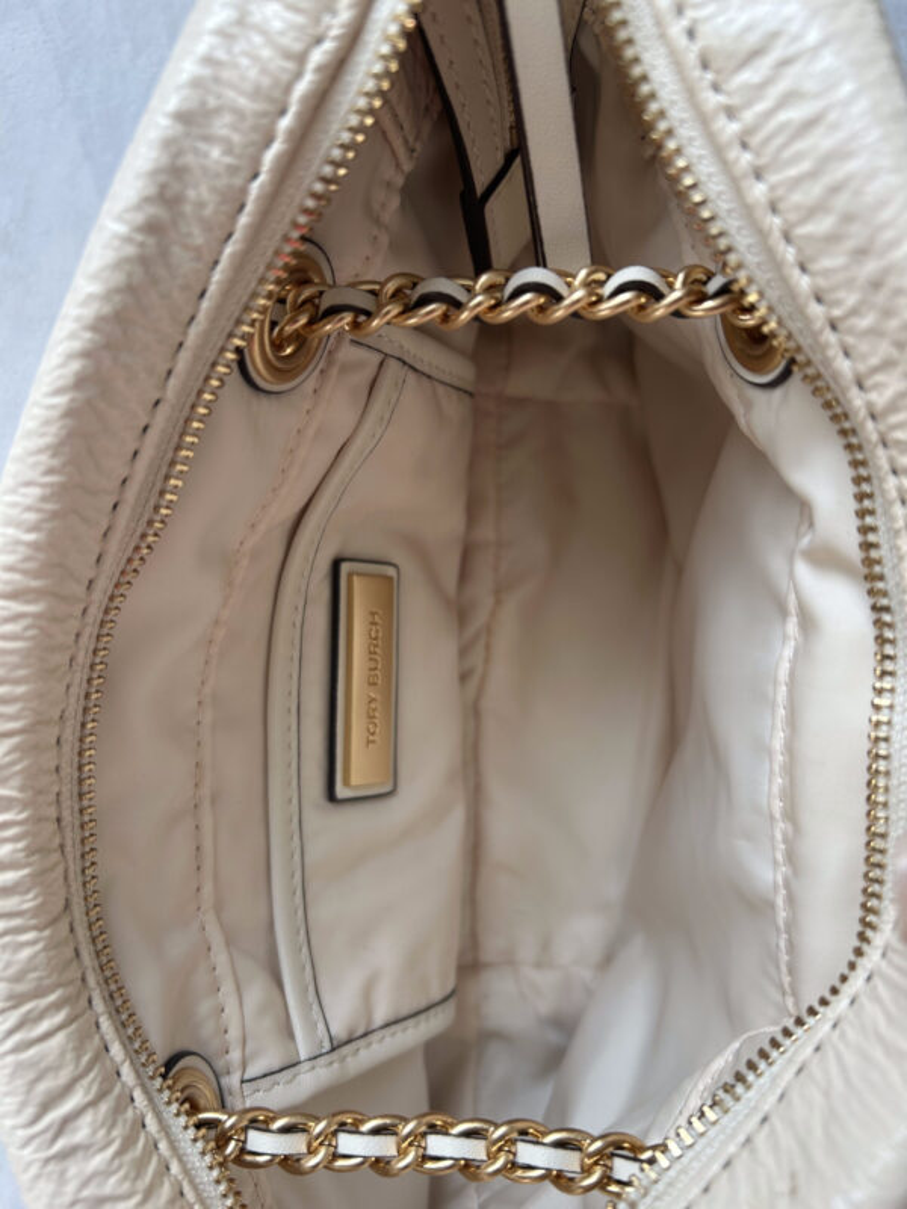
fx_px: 908
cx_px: 454
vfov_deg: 67.3
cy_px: 604
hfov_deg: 53.1
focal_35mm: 26
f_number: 1.5
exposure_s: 1/130
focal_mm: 5.7
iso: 32
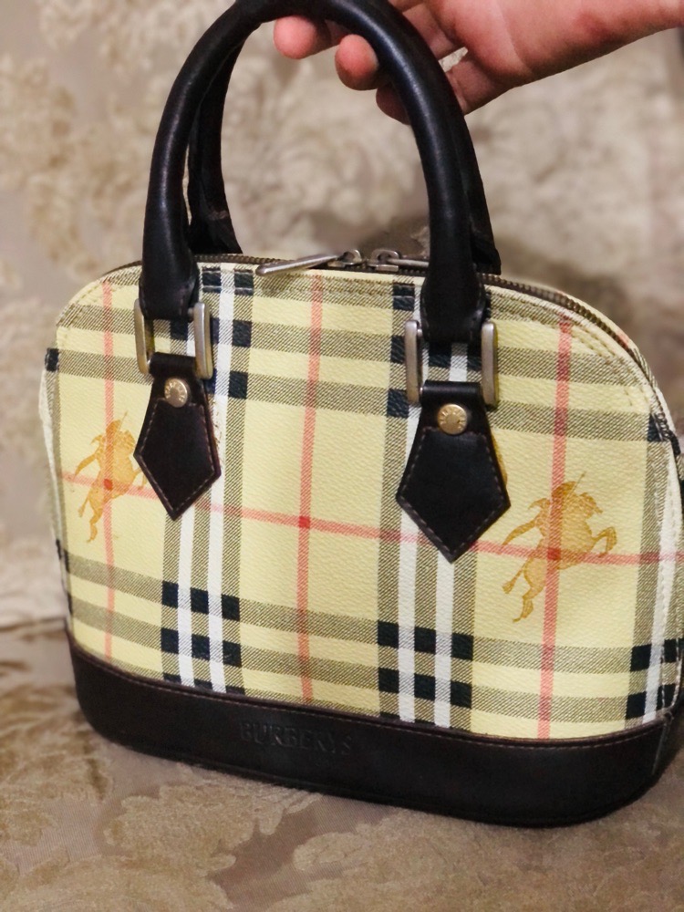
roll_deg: +3.3
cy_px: 456
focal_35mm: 57
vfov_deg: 33.8
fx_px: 1502
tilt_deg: -20.9
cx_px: 342
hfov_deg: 25.7
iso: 1250
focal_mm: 6.6
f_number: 2.8
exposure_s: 1/30
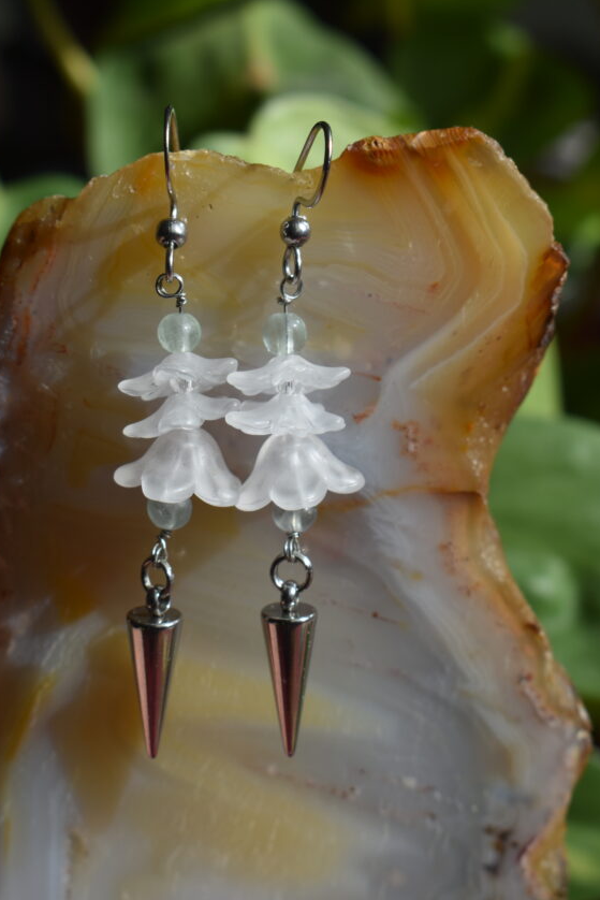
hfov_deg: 17.7
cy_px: 393
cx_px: 268
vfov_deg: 26.3
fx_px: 1924
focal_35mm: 77
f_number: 8
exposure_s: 1/200
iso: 100
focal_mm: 42
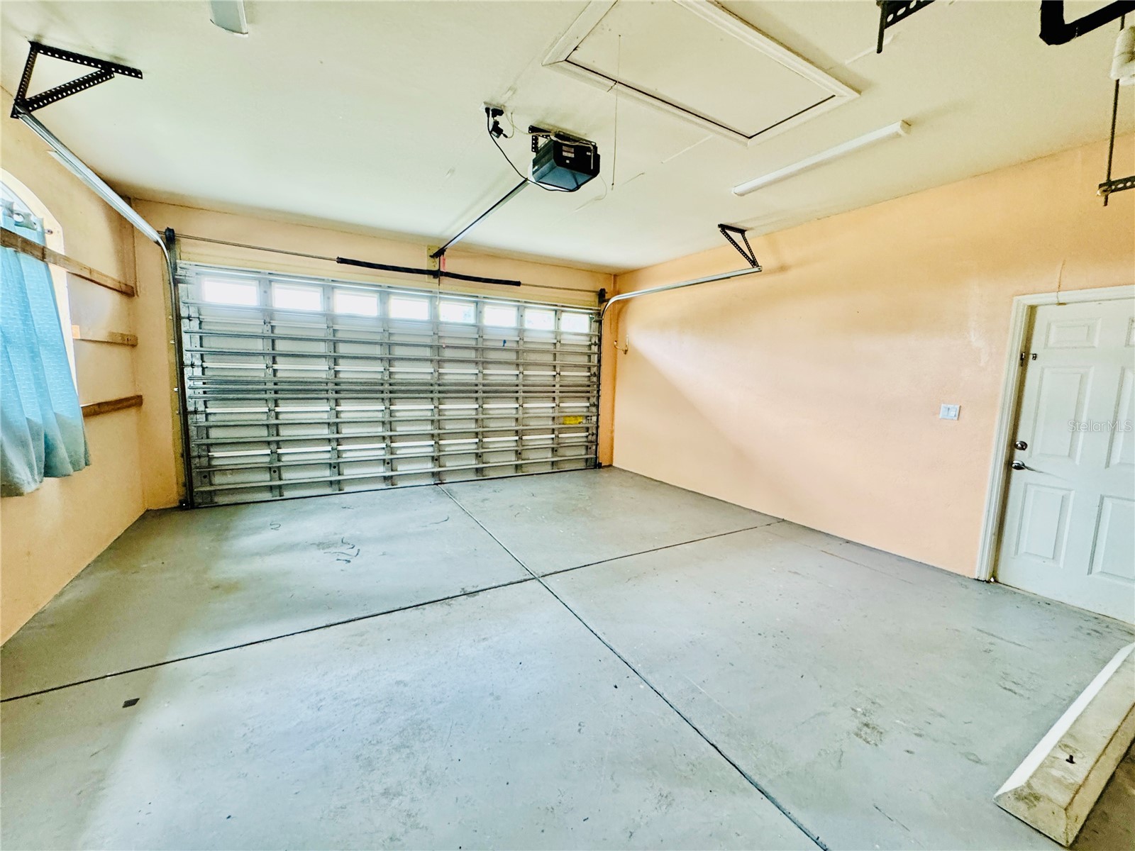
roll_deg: -1.3
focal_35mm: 14
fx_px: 459
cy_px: 426
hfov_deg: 102.1
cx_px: 568
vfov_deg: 85.7
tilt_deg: -6.8
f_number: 2.2
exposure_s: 1/60
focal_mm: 2.22
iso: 320
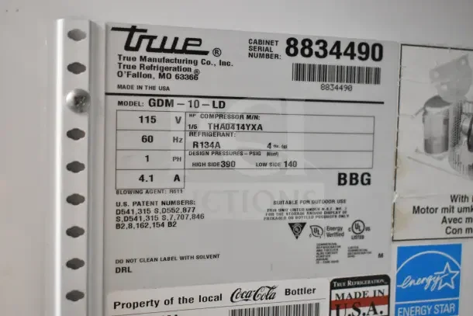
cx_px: 236
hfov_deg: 41.1
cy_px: 158
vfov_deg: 28.1
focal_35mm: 48
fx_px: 631
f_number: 4.5
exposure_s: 1/60
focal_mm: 32
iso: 6400
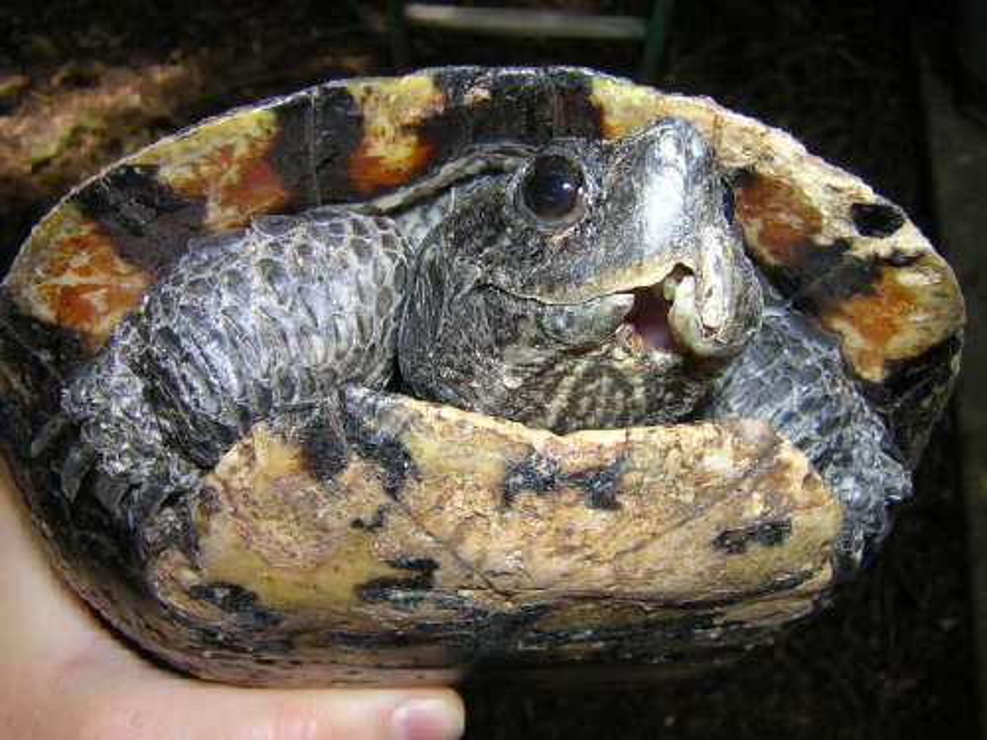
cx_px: 494
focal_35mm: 36
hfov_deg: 51.4
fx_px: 1026
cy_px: 370
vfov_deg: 39.7
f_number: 5.2
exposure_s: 1/60.1
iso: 100
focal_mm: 4.7
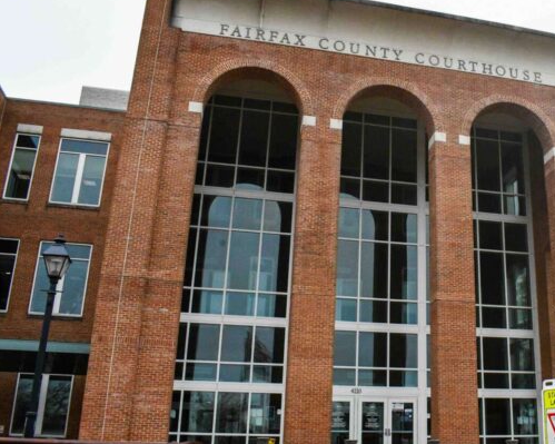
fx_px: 640
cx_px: 426
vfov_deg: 38.2
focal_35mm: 39
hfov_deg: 45.0
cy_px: 233
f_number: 18
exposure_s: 1/1250
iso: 4000
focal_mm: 18
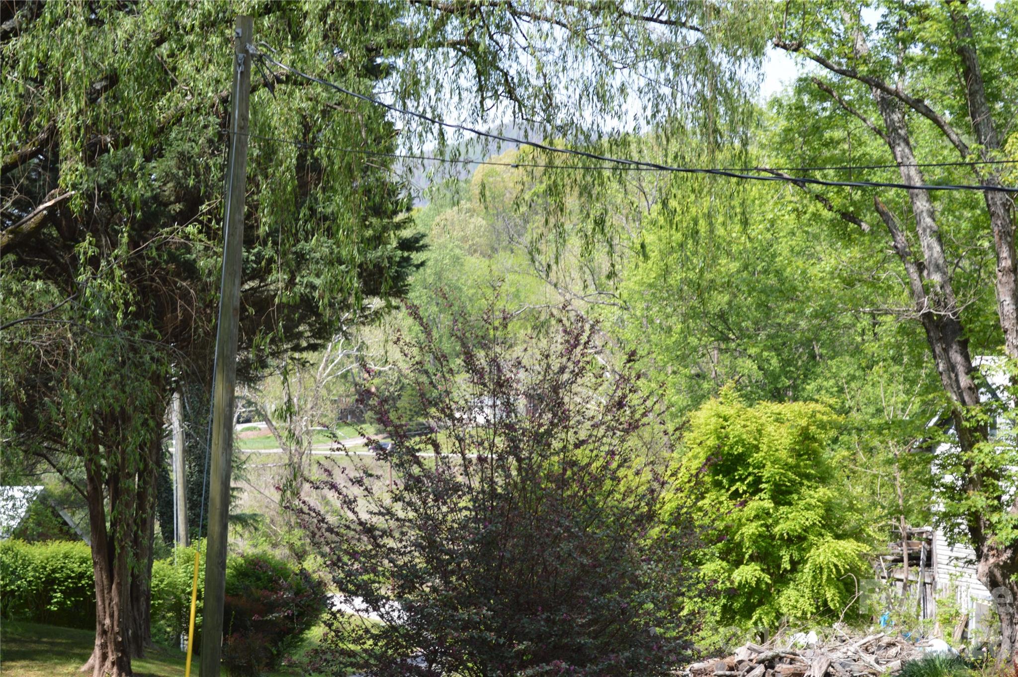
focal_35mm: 68
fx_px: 1907
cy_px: 338
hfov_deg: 29.9
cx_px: 509
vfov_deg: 20.1
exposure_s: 1/125
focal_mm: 45
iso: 100
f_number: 5.6
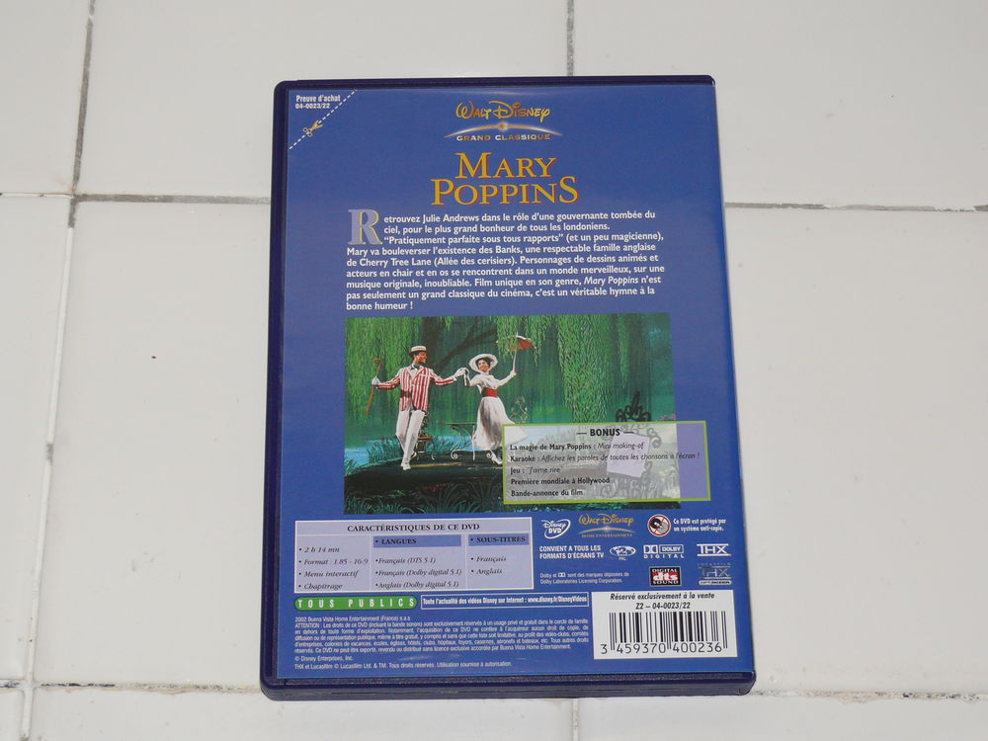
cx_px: 494
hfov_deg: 24.7
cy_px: 370
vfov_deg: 18.7
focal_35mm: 79
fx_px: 2255
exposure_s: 1/30
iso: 100
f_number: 3.2
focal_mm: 13
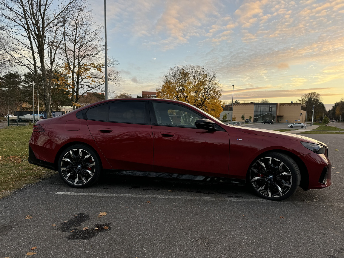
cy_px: 129
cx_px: 172
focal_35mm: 24
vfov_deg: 56.8
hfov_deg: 71.6
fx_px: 239
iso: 80
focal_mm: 6.76
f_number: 1.78
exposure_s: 1/433
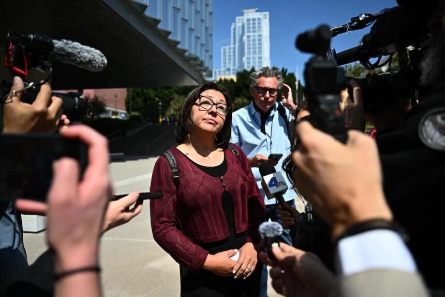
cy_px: 148
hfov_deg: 73.8
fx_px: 297
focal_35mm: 24
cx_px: 222
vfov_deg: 53.1
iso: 125
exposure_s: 1/4000
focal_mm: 24
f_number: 2.8
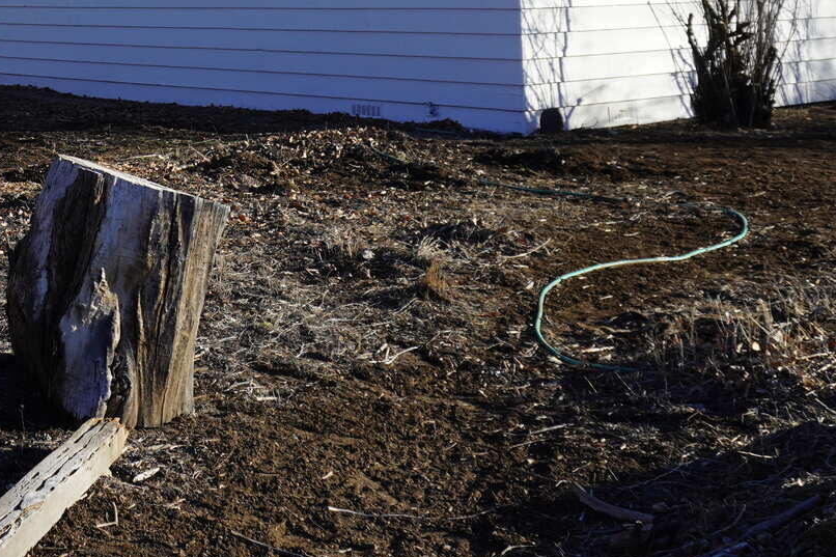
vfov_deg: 20.6
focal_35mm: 61
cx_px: -59
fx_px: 1416
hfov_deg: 29.9
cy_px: -131
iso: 100
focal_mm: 16
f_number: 5
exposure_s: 1/500
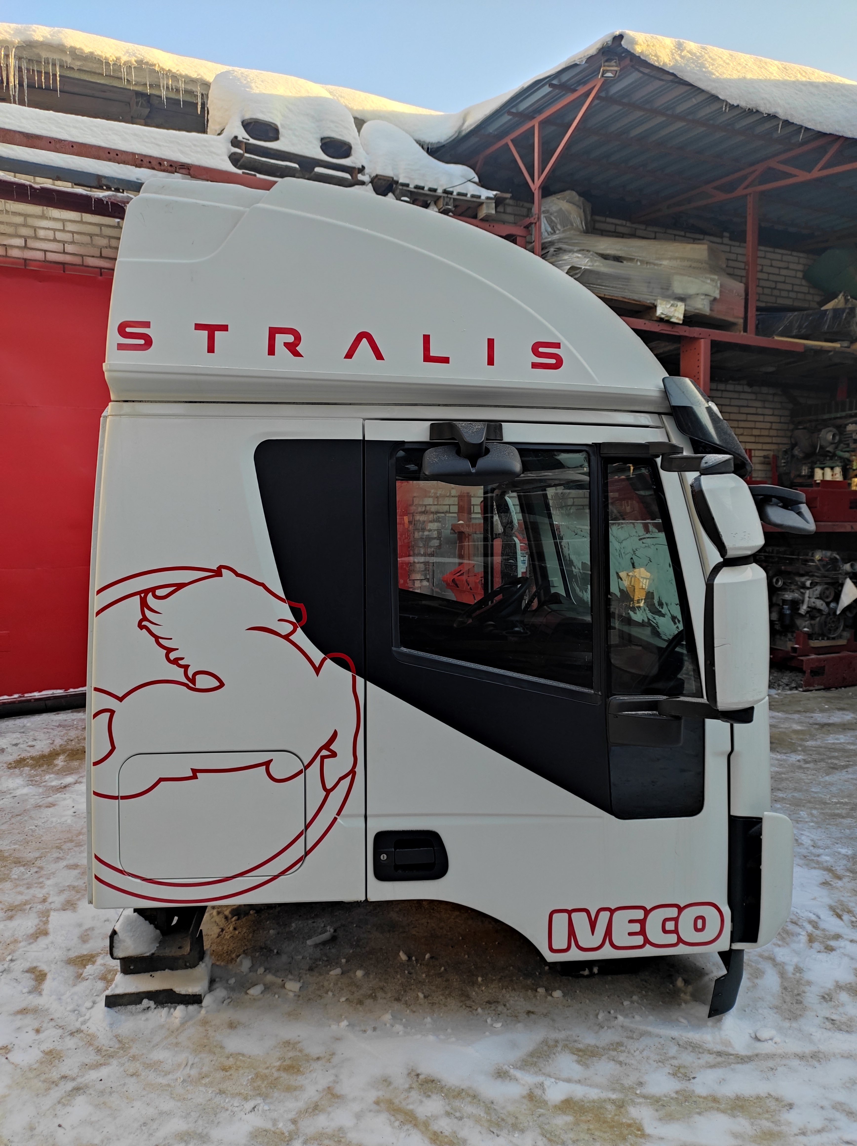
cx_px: 428
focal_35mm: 25
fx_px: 826
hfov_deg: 54.8
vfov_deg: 69.4
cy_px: 573
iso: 111
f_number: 1.89
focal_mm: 5.43
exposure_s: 1/100
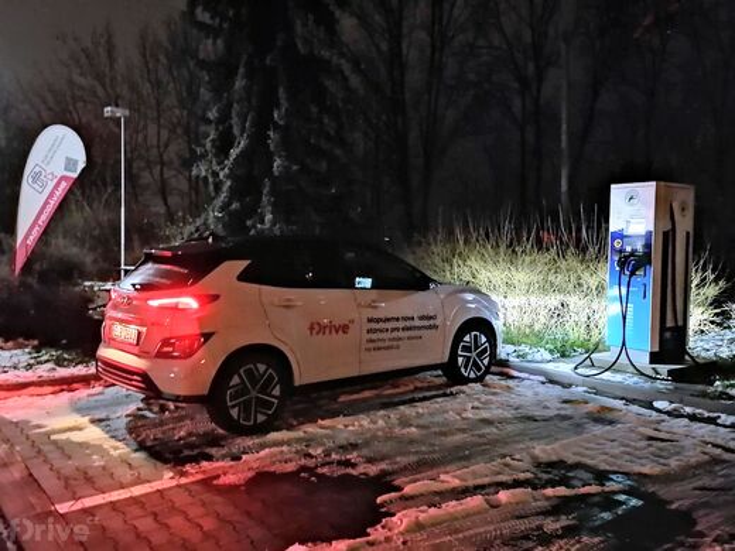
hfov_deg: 56.8
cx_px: 368
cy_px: 276
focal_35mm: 32
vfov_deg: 44.2
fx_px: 679
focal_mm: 5.3
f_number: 1.8
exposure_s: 1/1.25
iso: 1000
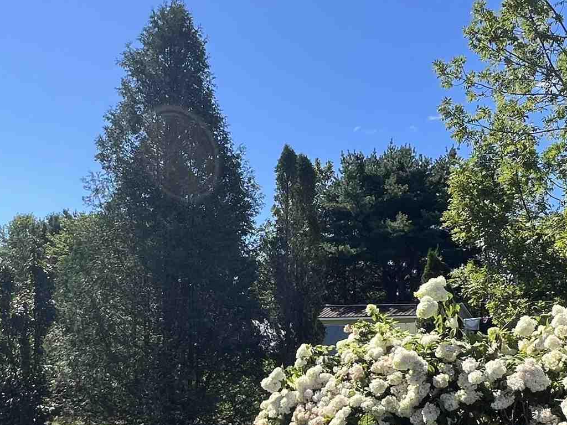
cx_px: 268
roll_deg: -0.7
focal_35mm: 39
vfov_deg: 35.7
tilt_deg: +1.2
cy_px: 335
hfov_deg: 47.8
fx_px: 639
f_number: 1.8
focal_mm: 1.57
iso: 32
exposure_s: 1/903
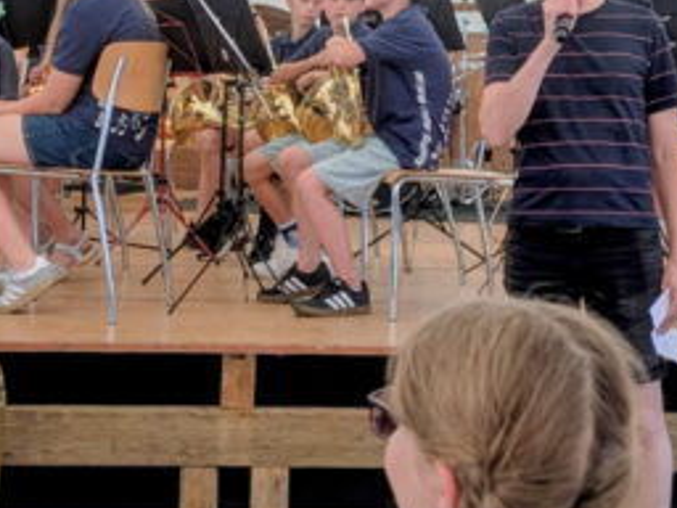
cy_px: 83
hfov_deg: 31.6
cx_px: 262
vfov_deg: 23.6
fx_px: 1193
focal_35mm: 61
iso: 20
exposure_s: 1/1119
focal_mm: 6.9
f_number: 1.68
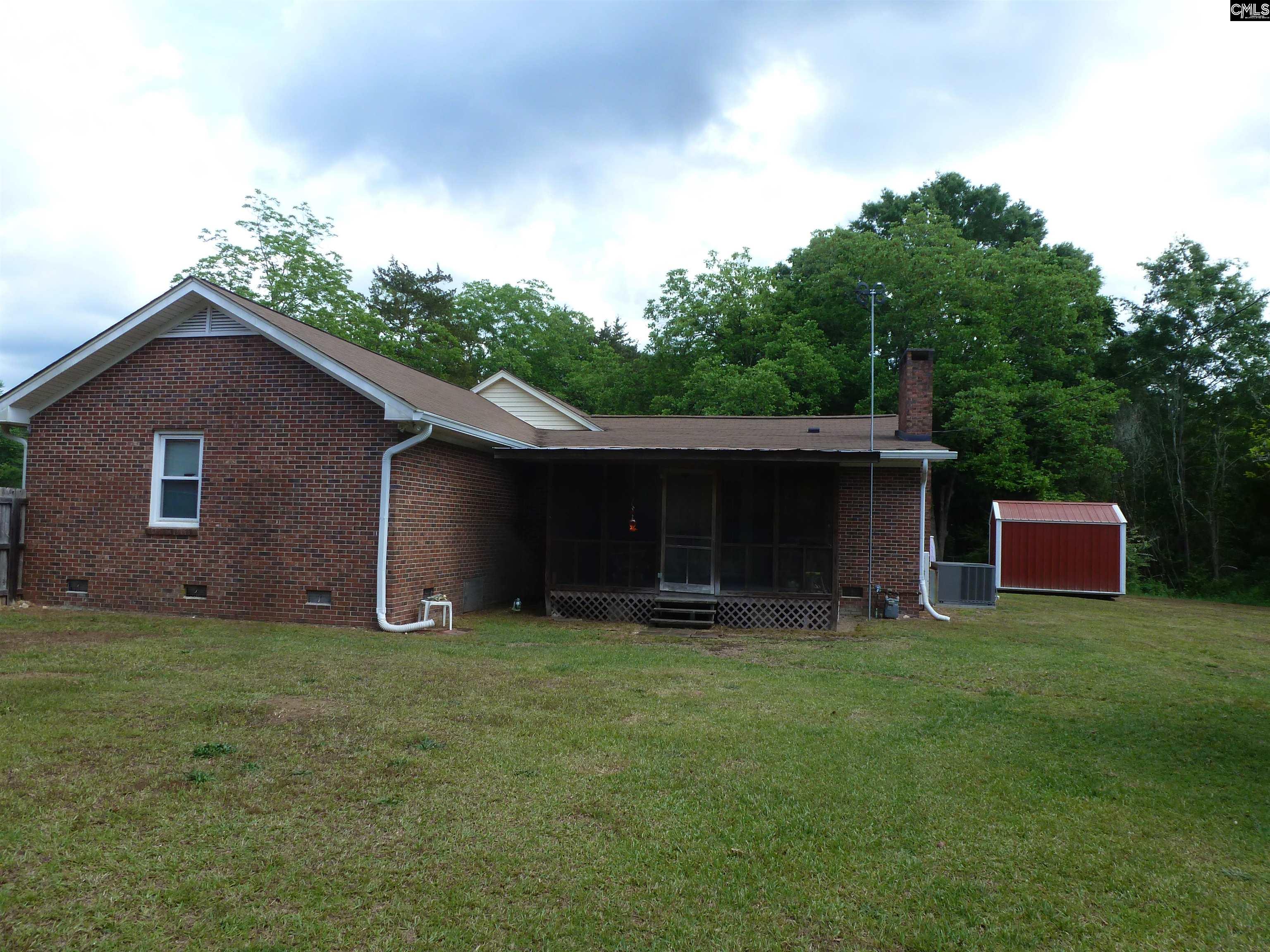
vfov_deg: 56.8
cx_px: 635
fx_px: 881
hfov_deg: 71.6
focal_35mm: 24
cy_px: 476
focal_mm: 4.3
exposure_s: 1/320
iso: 100
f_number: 4
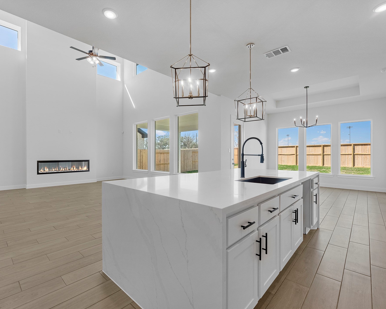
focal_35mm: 16
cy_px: 156
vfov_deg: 80.4
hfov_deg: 93.0
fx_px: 183
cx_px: 180
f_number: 9
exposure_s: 1/25
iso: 250
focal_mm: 14
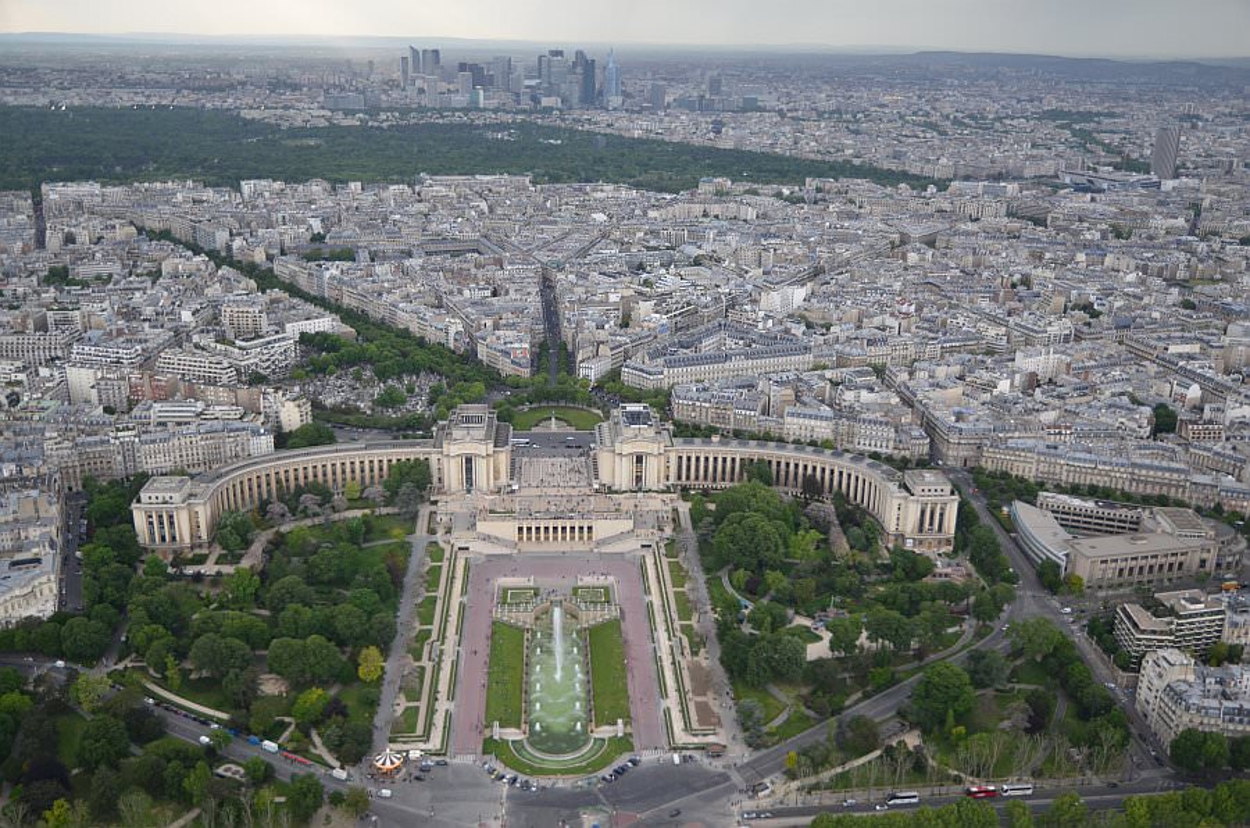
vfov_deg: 39.8
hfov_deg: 57.3
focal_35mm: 33
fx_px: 1143
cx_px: 625
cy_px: 414
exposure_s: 1/100
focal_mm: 22
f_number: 3.8
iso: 280
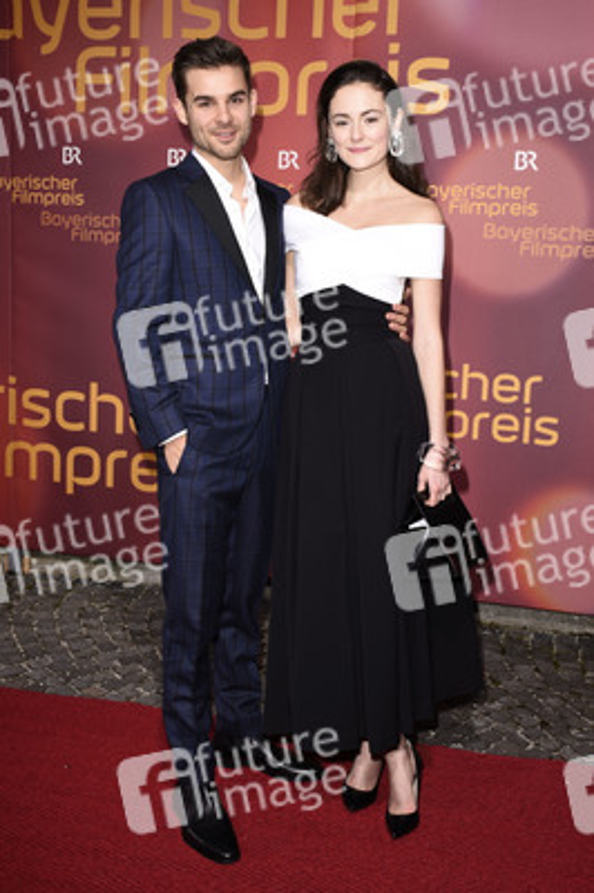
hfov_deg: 34.2
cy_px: 446
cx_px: 297
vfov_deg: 49.6
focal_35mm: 39
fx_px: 967
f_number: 6.3
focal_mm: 26
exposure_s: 1/160
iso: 160
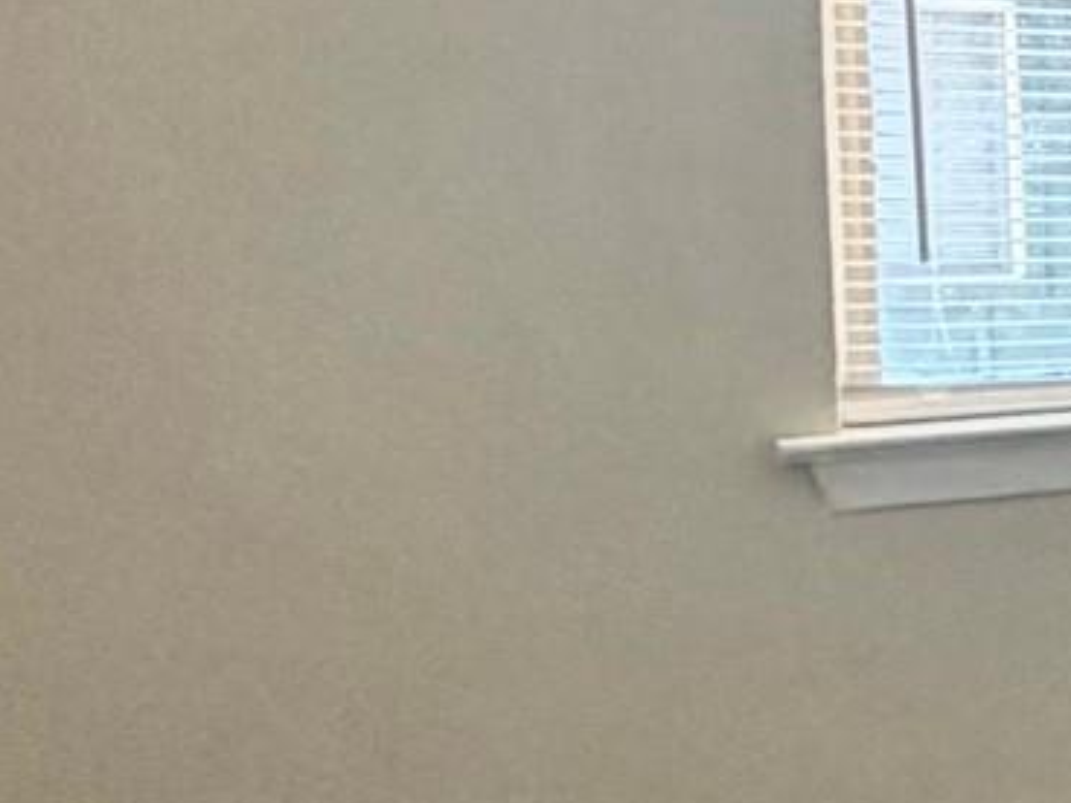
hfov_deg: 14.6
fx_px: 2413
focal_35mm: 78
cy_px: 218
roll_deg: +1.4
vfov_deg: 18.8
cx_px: 2628
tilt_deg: -1.2
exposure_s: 1/121
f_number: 2.2
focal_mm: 2.22
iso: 250
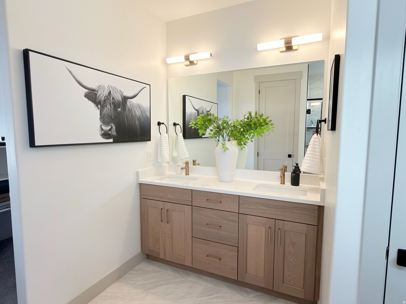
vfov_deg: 68.7
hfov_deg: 84.7
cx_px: 203
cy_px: 152
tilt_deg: -5.4
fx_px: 223
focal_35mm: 19
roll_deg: -0.3
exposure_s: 1/60
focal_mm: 2.22
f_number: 2.2
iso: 50
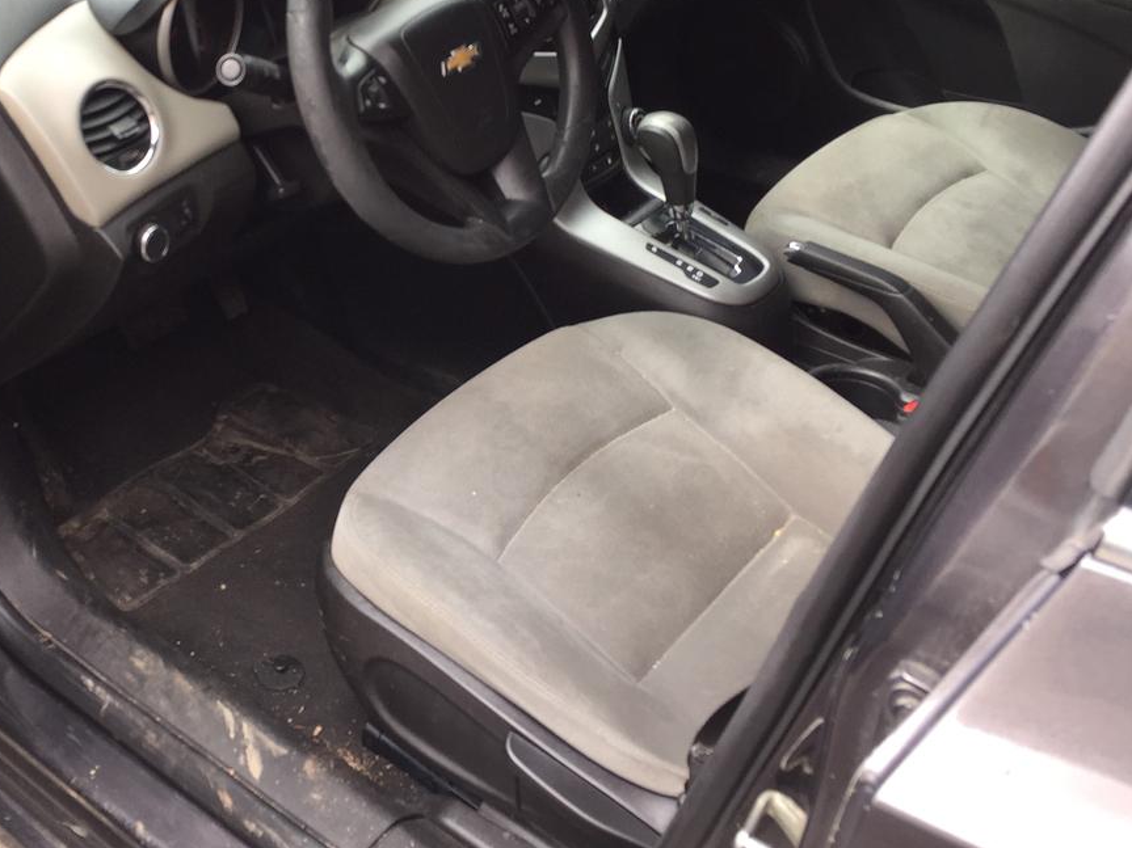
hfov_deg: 42.8
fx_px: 1406
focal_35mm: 43
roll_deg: +2.5
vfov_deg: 33.2
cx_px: 316
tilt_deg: -30.6
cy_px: 263
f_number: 2.2
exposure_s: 1/126
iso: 32
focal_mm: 4.15
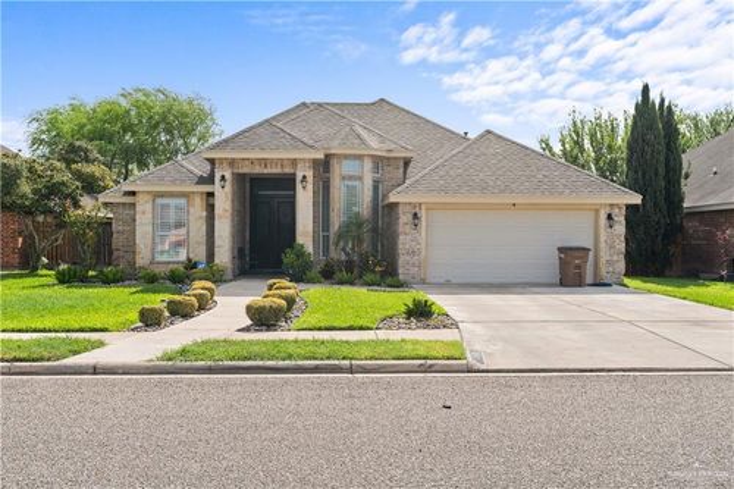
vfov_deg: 37.8
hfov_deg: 54.5
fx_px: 713
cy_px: 244
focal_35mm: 35
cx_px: 367
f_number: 8
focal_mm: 35
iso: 125
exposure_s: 1/640
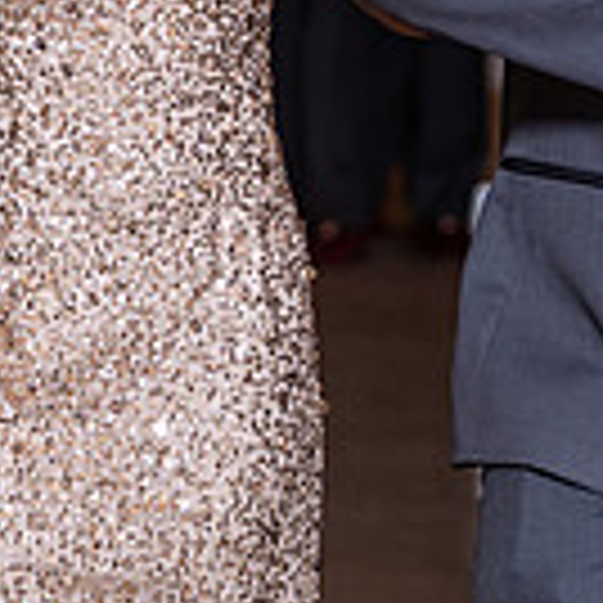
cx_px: 410
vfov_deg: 4.2
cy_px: -259
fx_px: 8277
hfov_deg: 4.2
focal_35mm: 420
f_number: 4
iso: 800
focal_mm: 100
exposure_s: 1/200
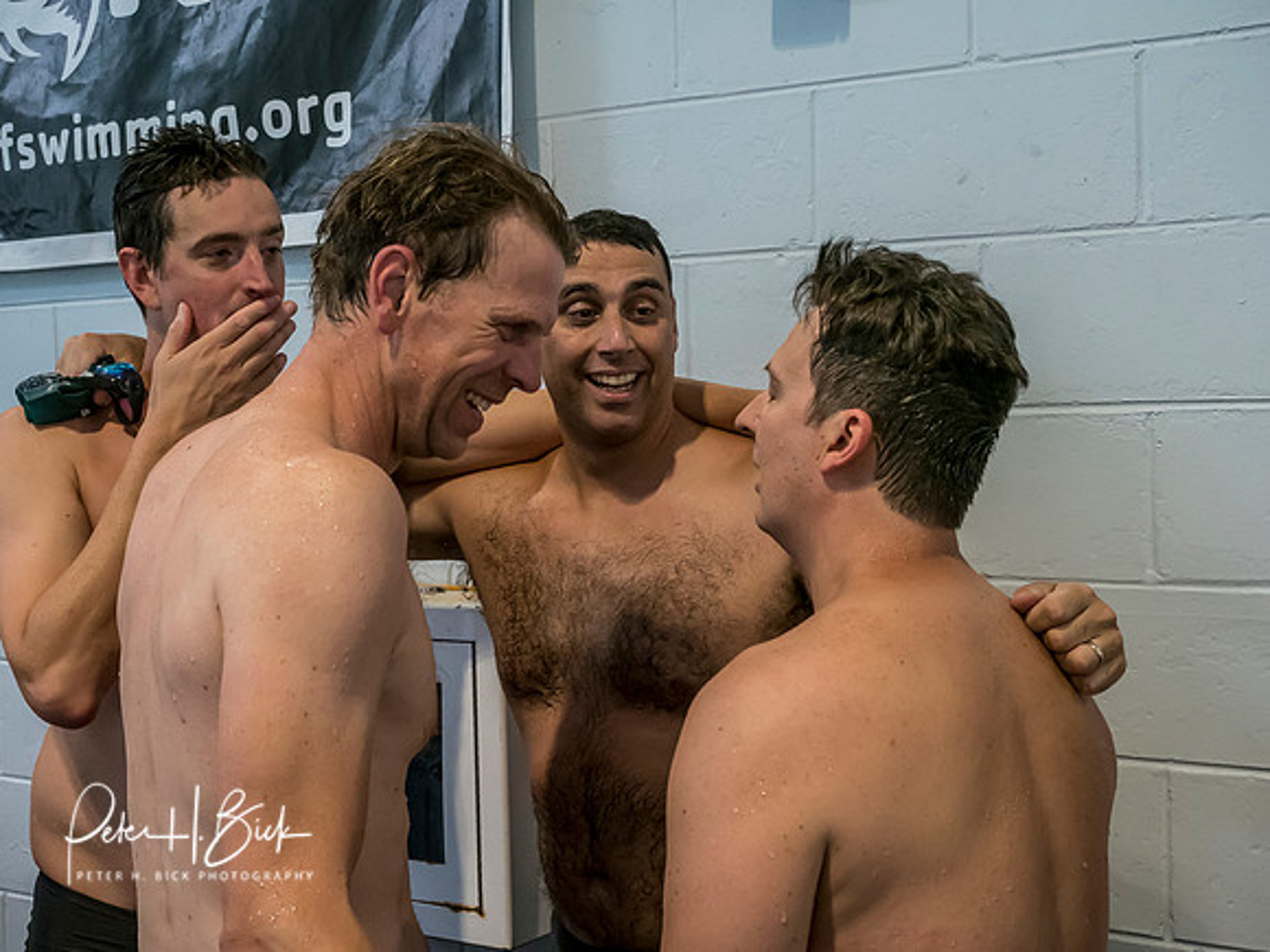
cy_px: 476
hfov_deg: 39.7
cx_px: 635
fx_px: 1761
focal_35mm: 48
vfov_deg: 30.3
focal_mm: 24
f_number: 5
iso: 3200
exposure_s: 1/250
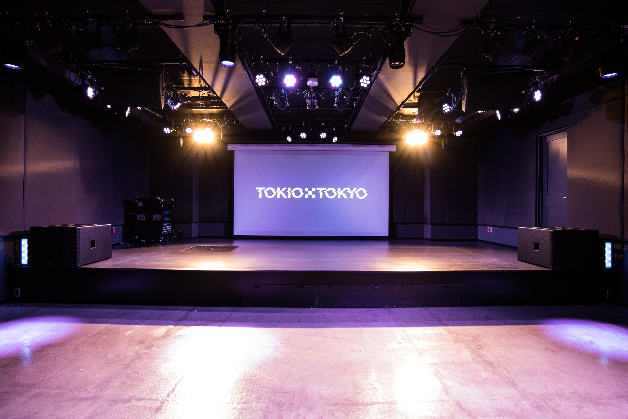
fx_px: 314
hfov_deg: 90.0
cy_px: 210
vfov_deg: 67.4
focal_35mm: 18
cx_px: 314
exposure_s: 1/15
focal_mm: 18
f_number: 8
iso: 2000
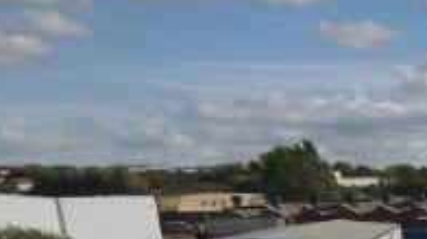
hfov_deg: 18.4
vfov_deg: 13.2
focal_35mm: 82
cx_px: 826
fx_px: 928
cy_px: 442
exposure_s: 1/1000
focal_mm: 15
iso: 160
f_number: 8
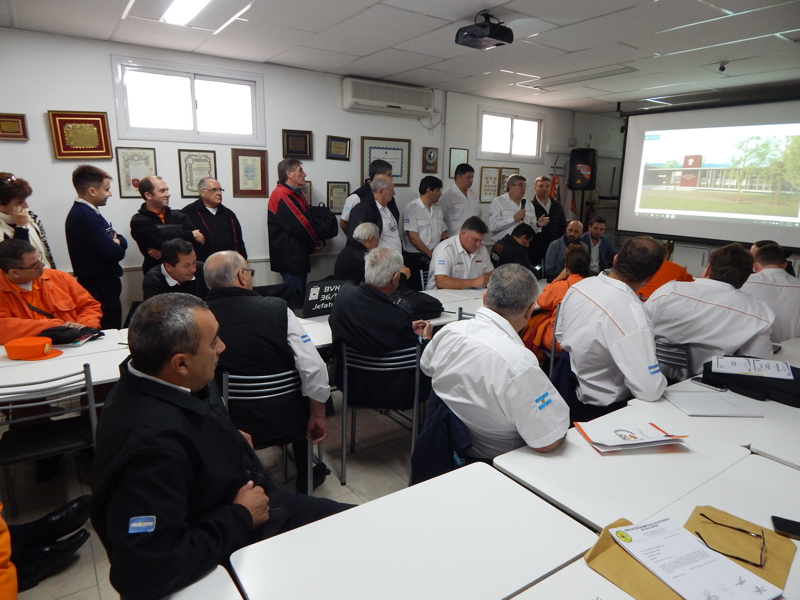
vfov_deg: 61.1
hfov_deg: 76.4
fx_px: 508
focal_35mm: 22
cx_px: 400
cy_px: 300
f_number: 3
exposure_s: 1/30
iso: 320
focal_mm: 4
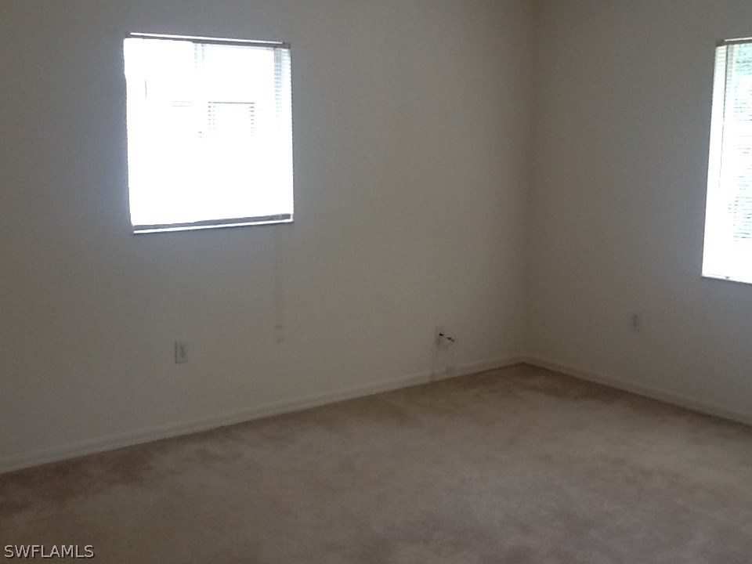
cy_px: 282
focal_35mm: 44
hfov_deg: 42.9
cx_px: 376
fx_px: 956
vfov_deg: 32.9
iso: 50
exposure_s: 1/40
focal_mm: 2.03
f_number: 2.4
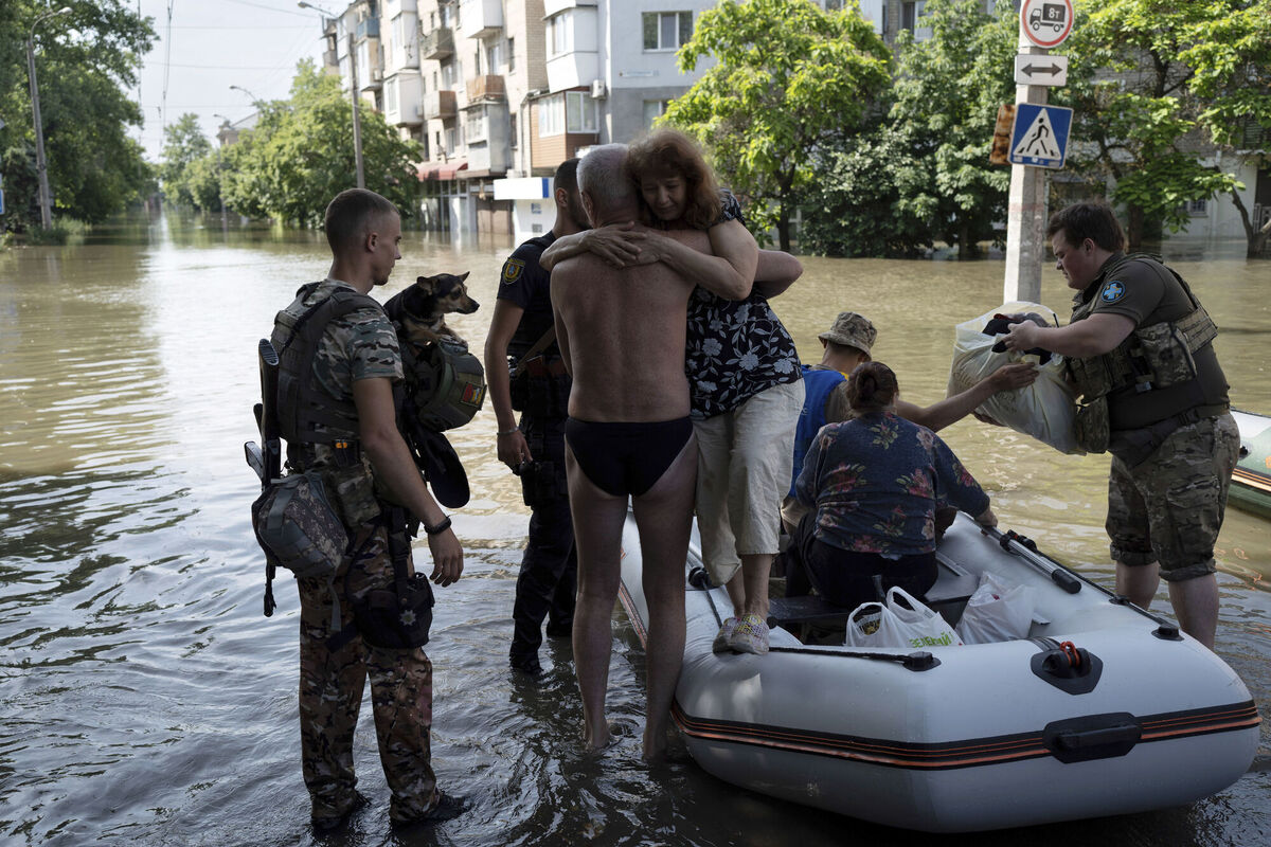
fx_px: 1236
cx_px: 636
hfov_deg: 54.4
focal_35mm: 35
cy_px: 424
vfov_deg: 37.9
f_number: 4
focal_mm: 35
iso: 100
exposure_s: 1/500
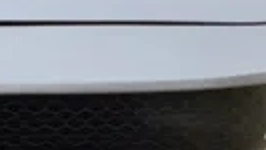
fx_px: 4446
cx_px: -52
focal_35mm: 630
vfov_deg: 1.9
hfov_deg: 3.4
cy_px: 76
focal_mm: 15.66
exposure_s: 1/50
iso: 500
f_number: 2.8
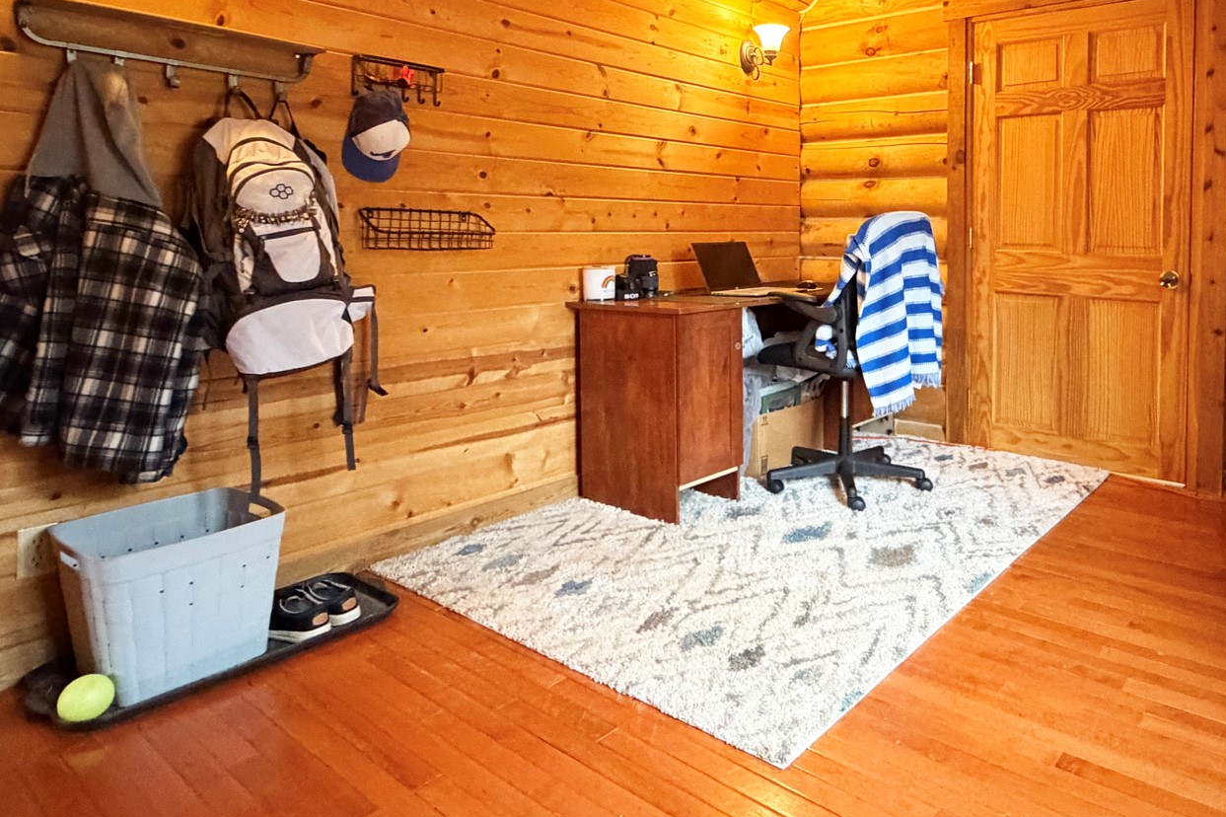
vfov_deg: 51.8
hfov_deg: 71.8
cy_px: 252
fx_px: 817
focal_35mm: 24
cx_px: 805
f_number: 2.2
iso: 1000
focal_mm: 2.22
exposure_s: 1/40
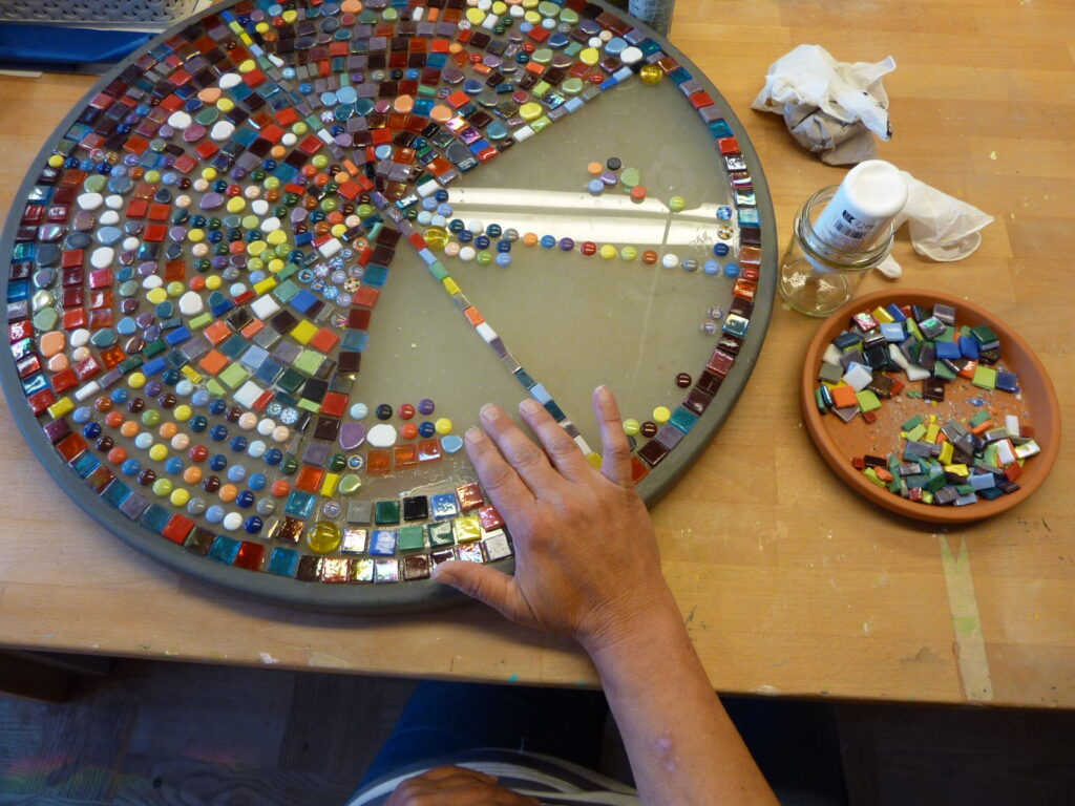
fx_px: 776
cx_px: 538
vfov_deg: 54.9
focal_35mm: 25
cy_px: 403
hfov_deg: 69.4
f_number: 3.3
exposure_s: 1/30
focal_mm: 4.1
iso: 100
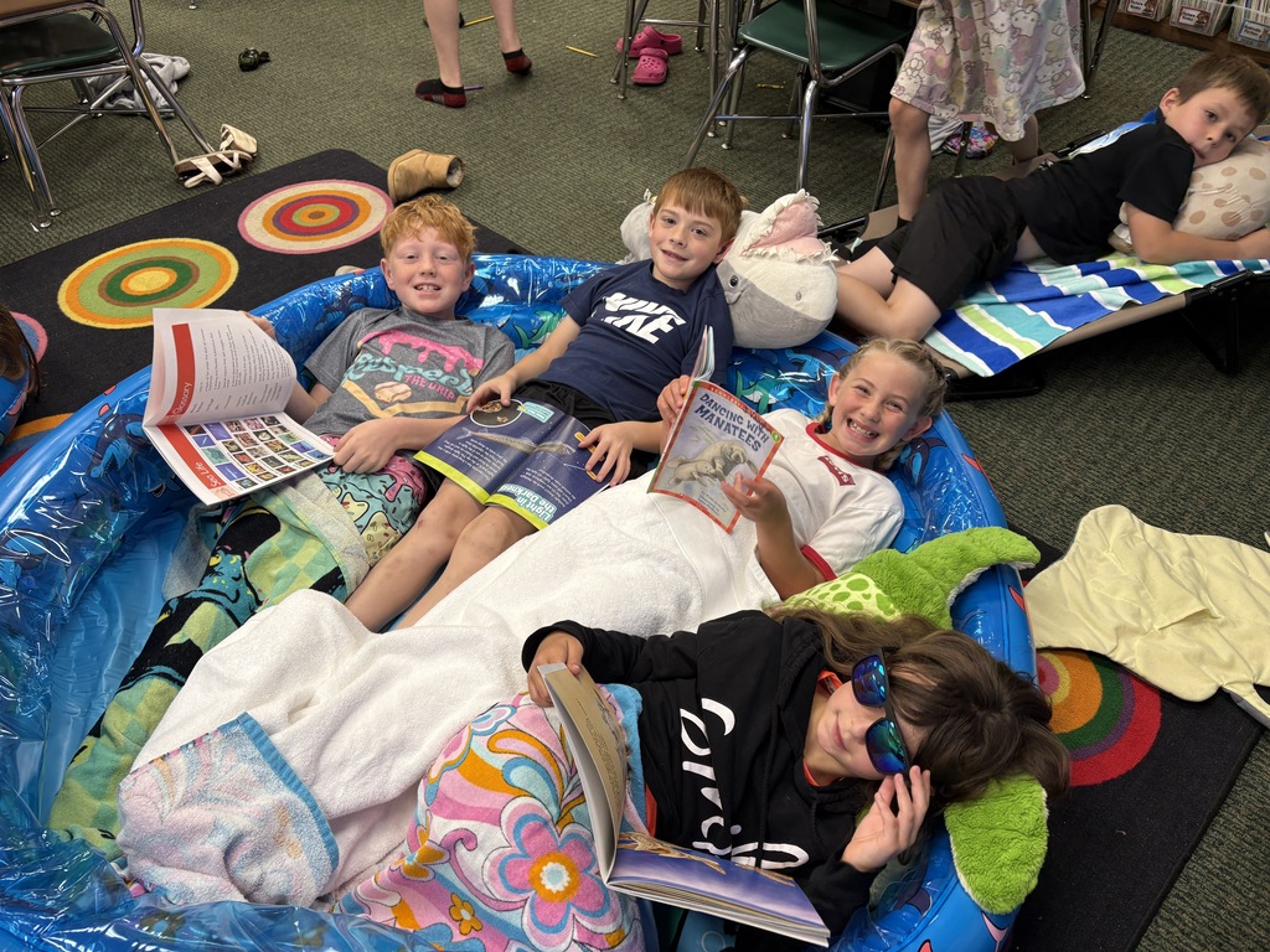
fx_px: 954
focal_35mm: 26
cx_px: 635
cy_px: 476
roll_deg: -0.1
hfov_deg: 67.3
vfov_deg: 53.1
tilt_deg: -43.8
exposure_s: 1/60
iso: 80
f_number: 1.6
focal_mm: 5.96
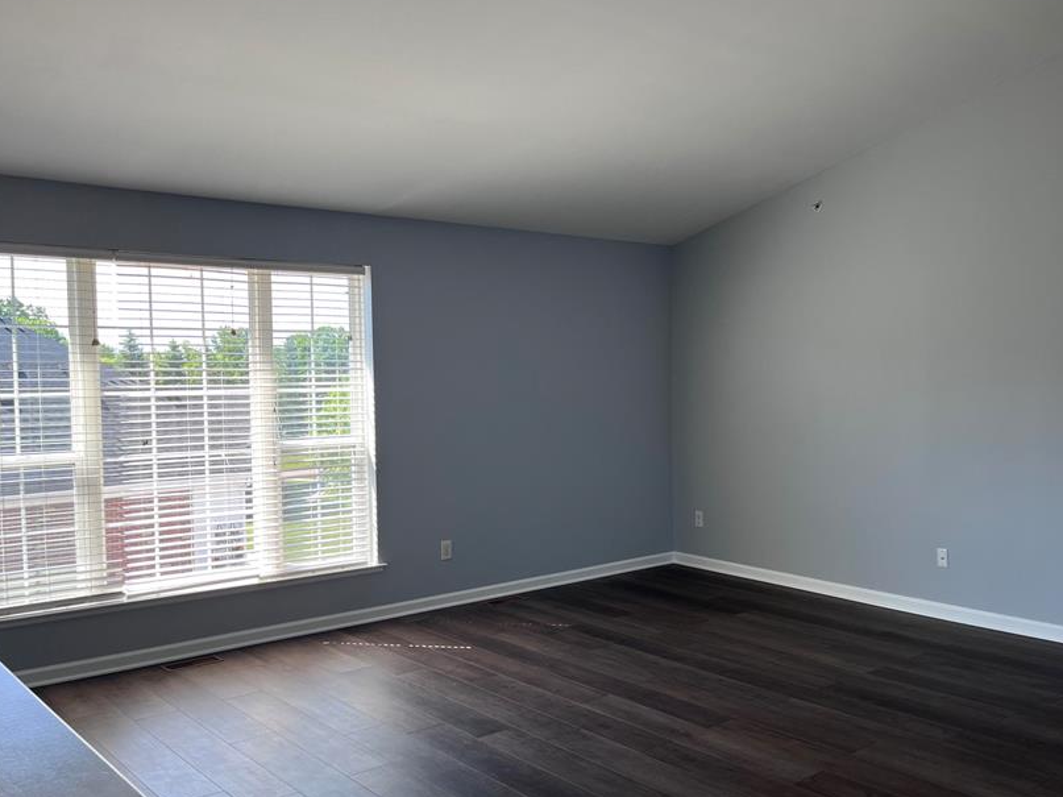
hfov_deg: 55.1
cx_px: 624
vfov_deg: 42.9
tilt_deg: -2.9
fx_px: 1013
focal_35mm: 33
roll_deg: +1.0
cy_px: 402
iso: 40
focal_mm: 5.1
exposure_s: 1/179
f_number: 1.6
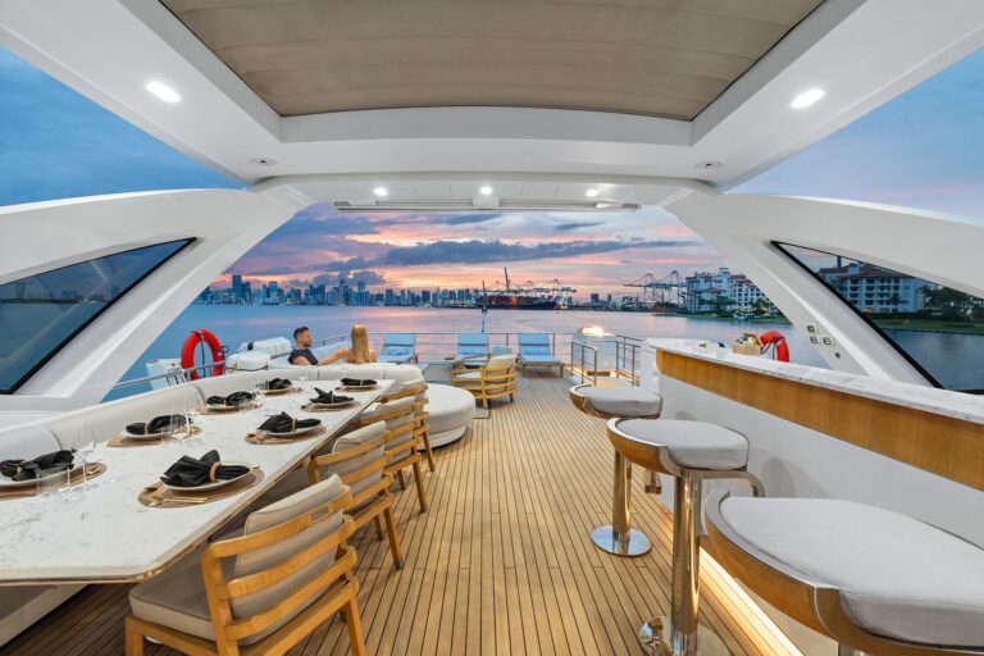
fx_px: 437
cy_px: 328
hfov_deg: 96.7
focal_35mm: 16
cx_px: 492
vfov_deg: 73.7
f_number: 10
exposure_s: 1
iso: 800
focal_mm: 16
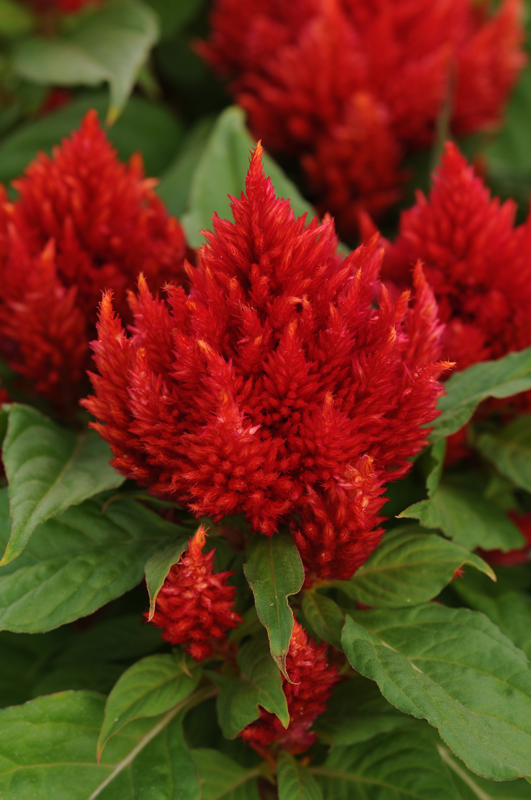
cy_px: 400
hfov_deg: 8.7
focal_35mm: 158
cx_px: 266
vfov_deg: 13.1
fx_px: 3493
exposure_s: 1/125
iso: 200
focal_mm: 105
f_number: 8
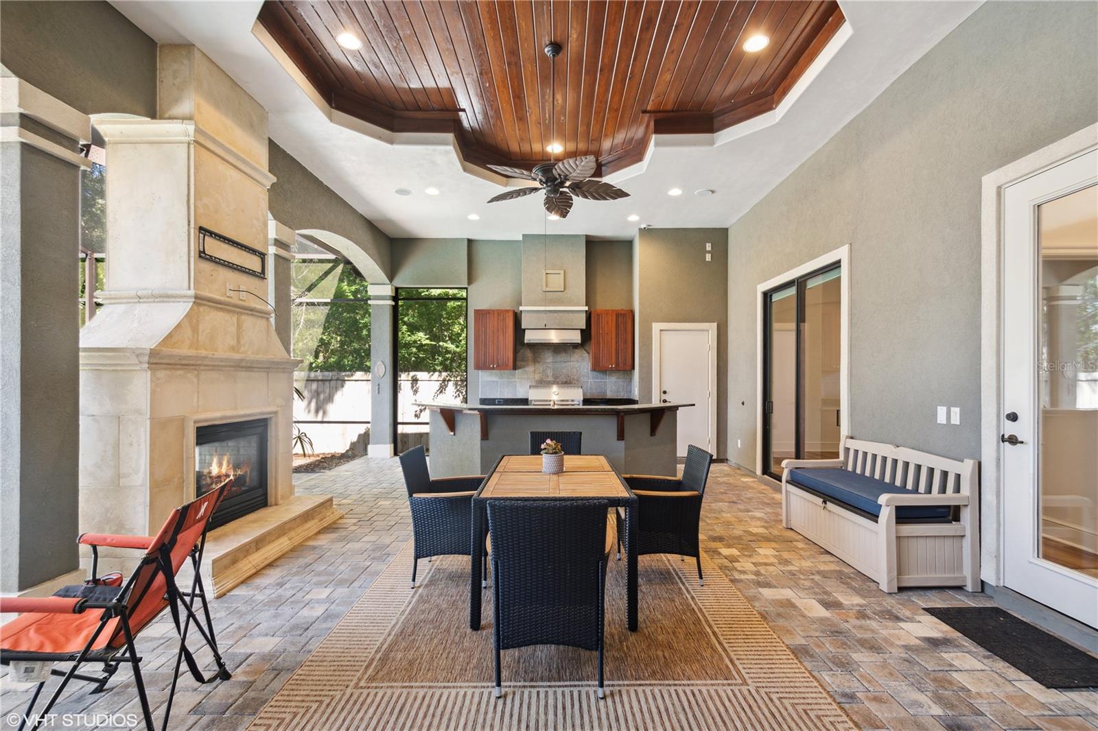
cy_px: 366
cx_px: 549
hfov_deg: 100.4
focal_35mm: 15
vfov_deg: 77.3
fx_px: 457
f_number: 8
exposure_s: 1/5
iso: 200
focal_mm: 10
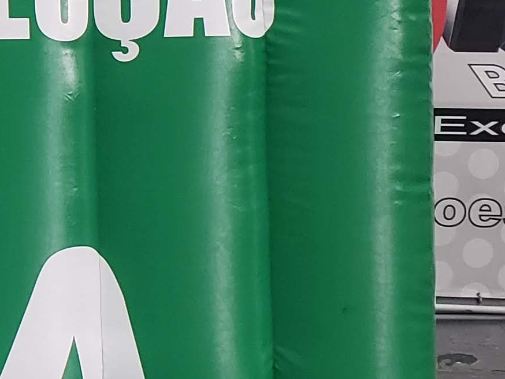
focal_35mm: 120
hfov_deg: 14.6
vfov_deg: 12.2
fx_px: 1750
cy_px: 30
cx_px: -377
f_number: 2.4
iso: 250
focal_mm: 4.3
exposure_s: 1/40
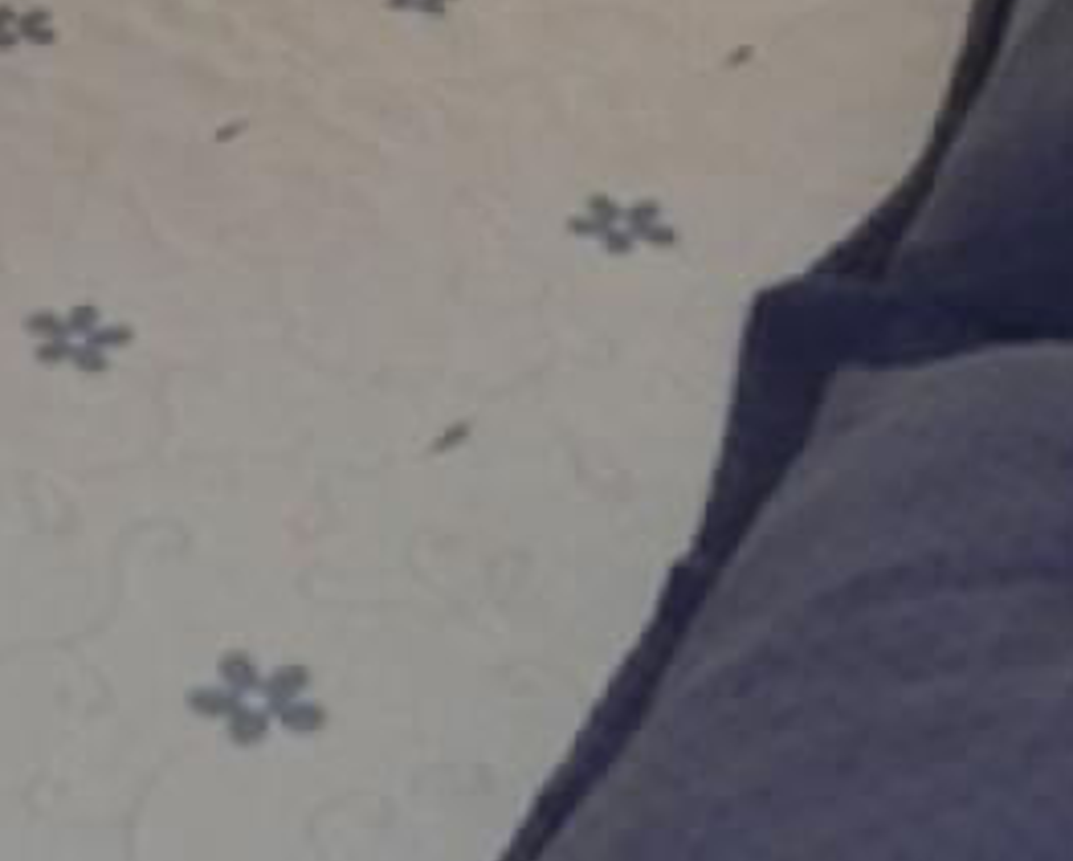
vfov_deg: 14.6
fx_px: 2829
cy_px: -796
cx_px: 86
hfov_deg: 21.0
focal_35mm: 89
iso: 80
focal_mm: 3.6
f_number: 2.8
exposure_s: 1/200
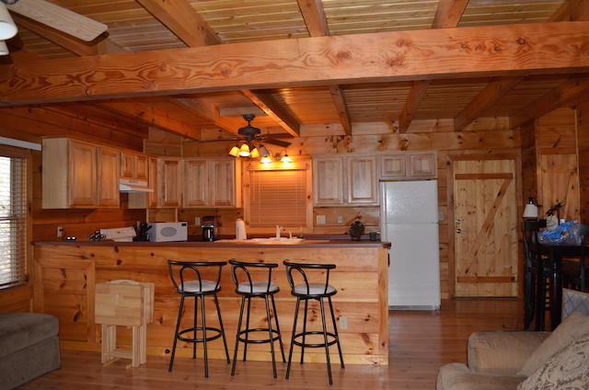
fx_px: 441
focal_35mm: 27
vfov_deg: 47.7
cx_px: 294
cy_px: 195
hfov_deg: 67.5
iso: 800
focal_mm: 18
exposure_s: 1/60
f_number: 3.5
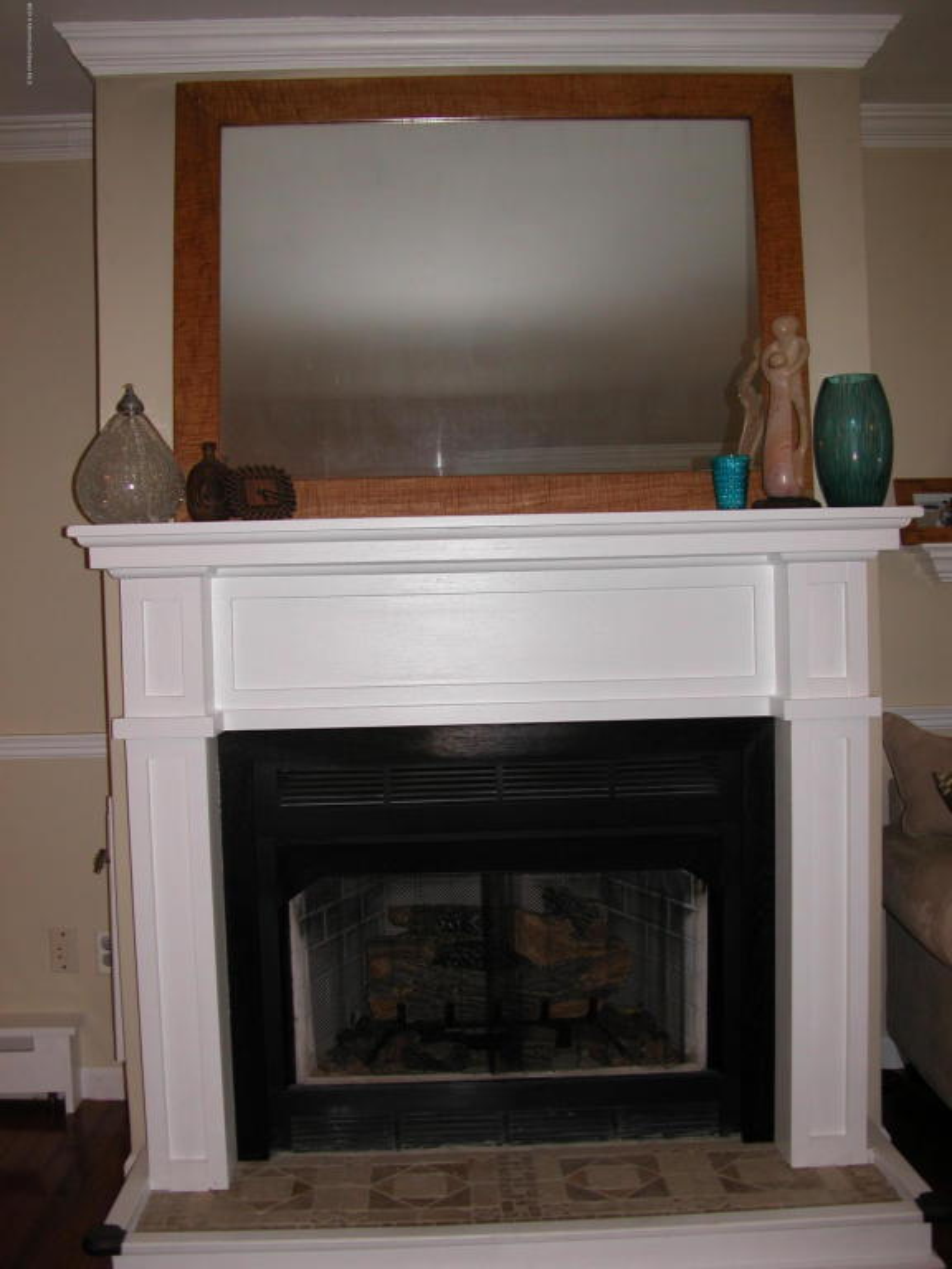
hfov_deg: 40.7
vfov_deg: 52.6
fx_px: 1283
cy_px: 634
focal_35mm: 35
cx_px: 476
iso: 100
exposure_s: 1/60
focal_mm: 8.9
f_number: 2.8
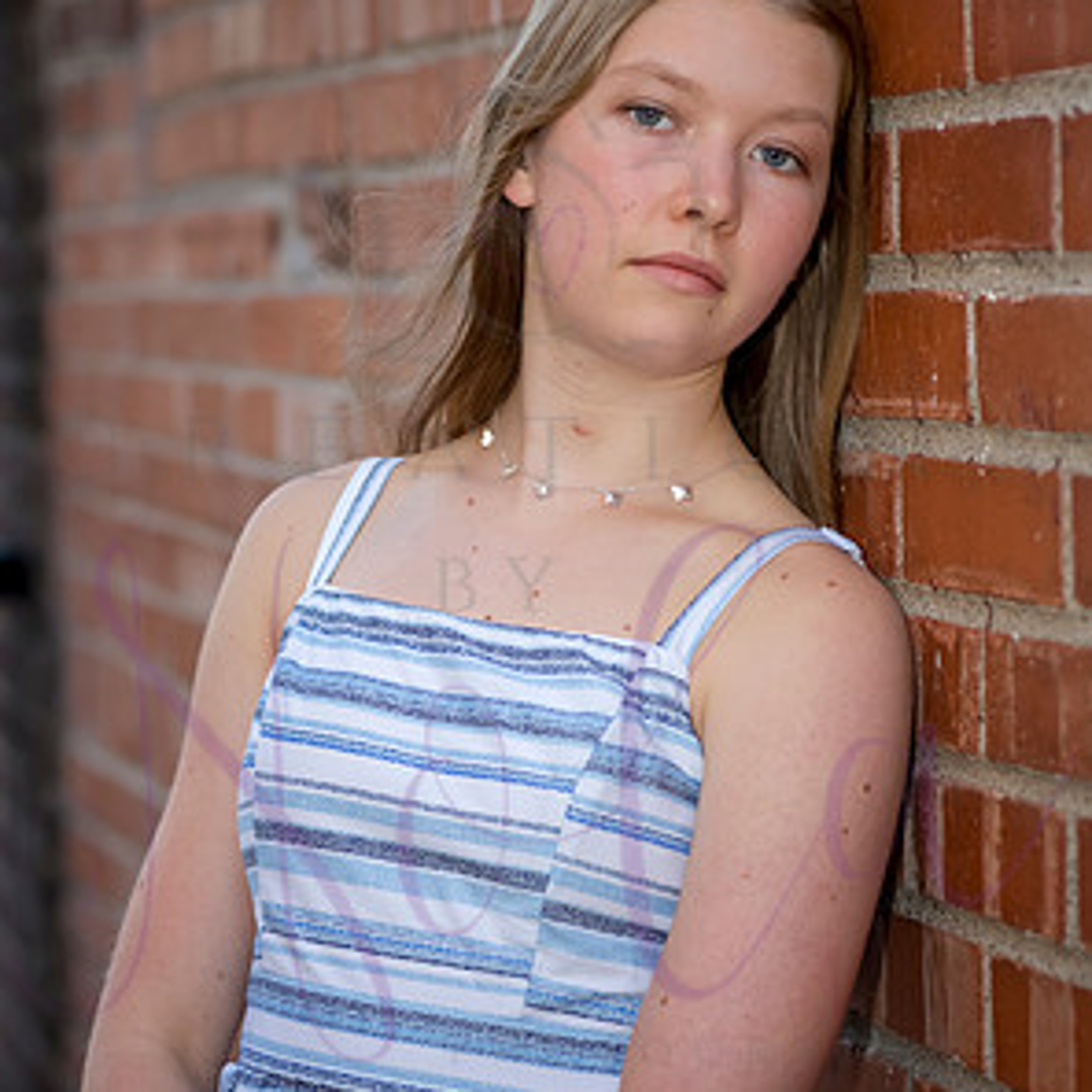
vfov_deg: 14.7
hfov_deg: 14.7
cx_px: 546
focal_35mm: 119
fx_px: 4247
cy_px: 579
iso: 800
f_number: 4.5
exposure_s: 1/640
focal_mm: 92
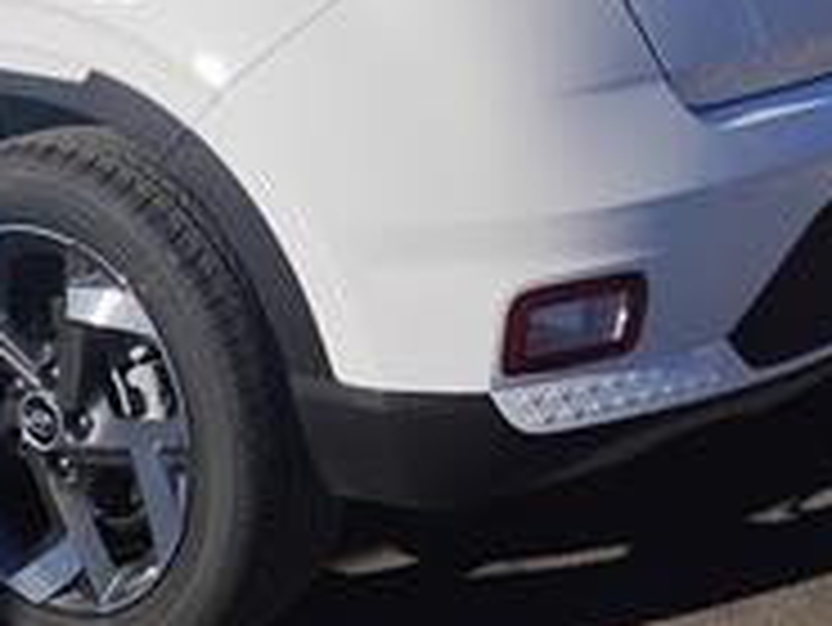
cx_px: 166
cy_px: 135
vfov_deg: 15.2
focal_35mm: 97
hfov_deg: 20.0
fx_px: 2333
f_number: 1.8
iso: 100
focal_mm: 4.26
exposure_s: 1/1667
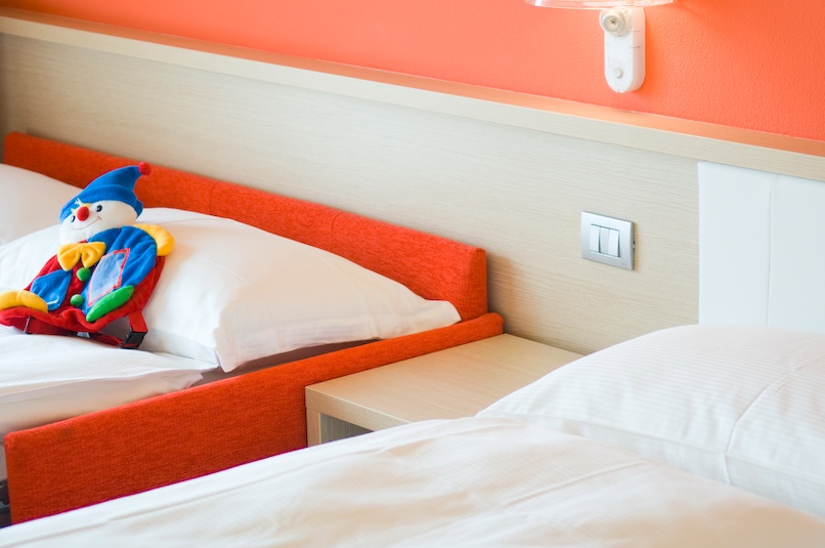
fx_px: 2128
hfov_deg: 21.9
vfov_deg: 14.7
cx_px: 458
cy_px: 217
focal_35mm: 93
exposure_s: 1/100
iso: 100
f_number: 2.8
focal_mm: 50
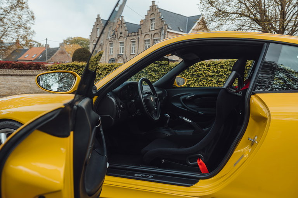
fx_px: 256
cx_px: 149
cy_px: 99
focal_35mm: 31
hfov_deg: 60.3
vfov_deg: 42.3
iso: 400
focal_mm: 31
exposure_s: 1/160
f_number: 5
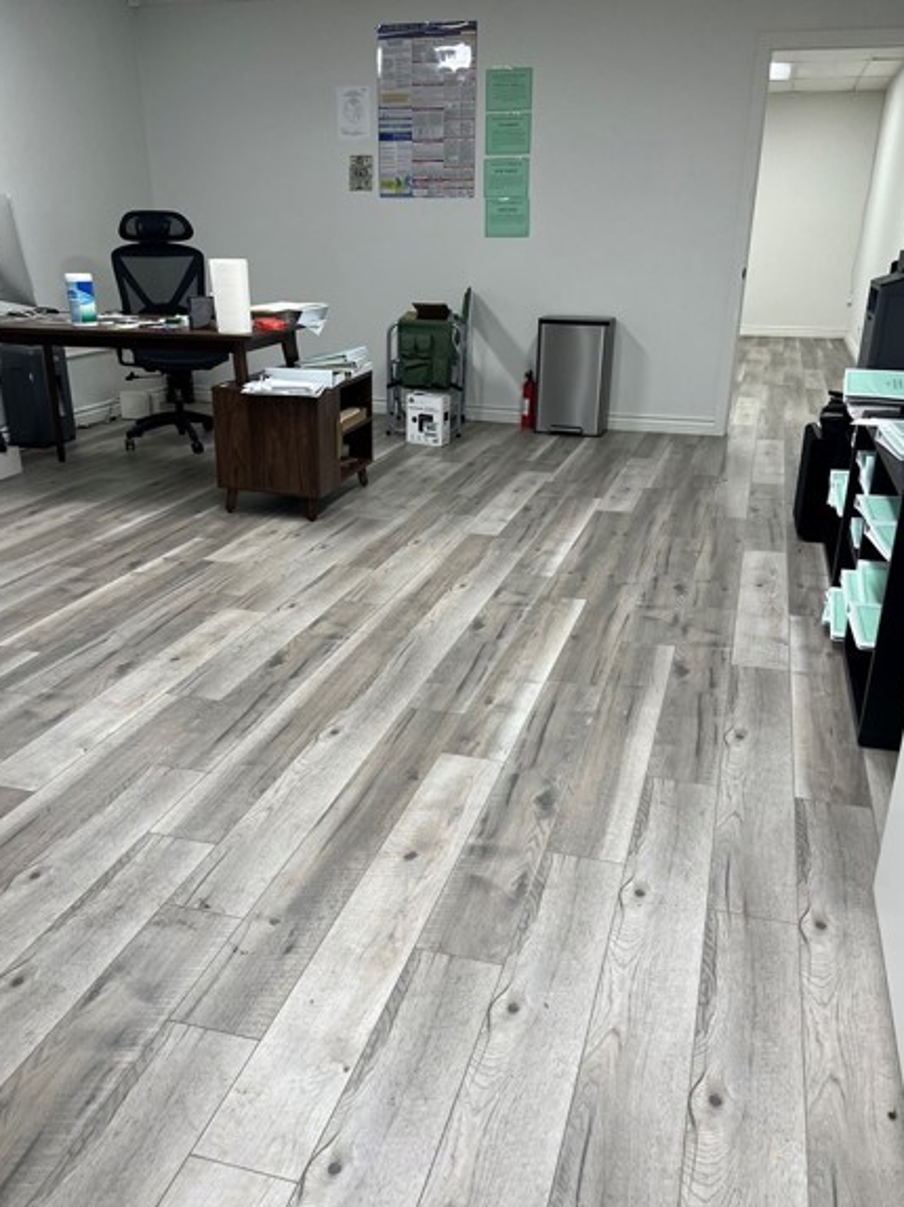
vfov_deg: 61.6
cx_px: 441
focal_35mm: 29
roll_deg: -0.2
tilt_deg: -23.8
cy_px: 658
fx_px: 1011
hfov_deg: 48.2
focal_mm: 5.7
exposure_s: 1/120
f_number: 1.5
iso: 100
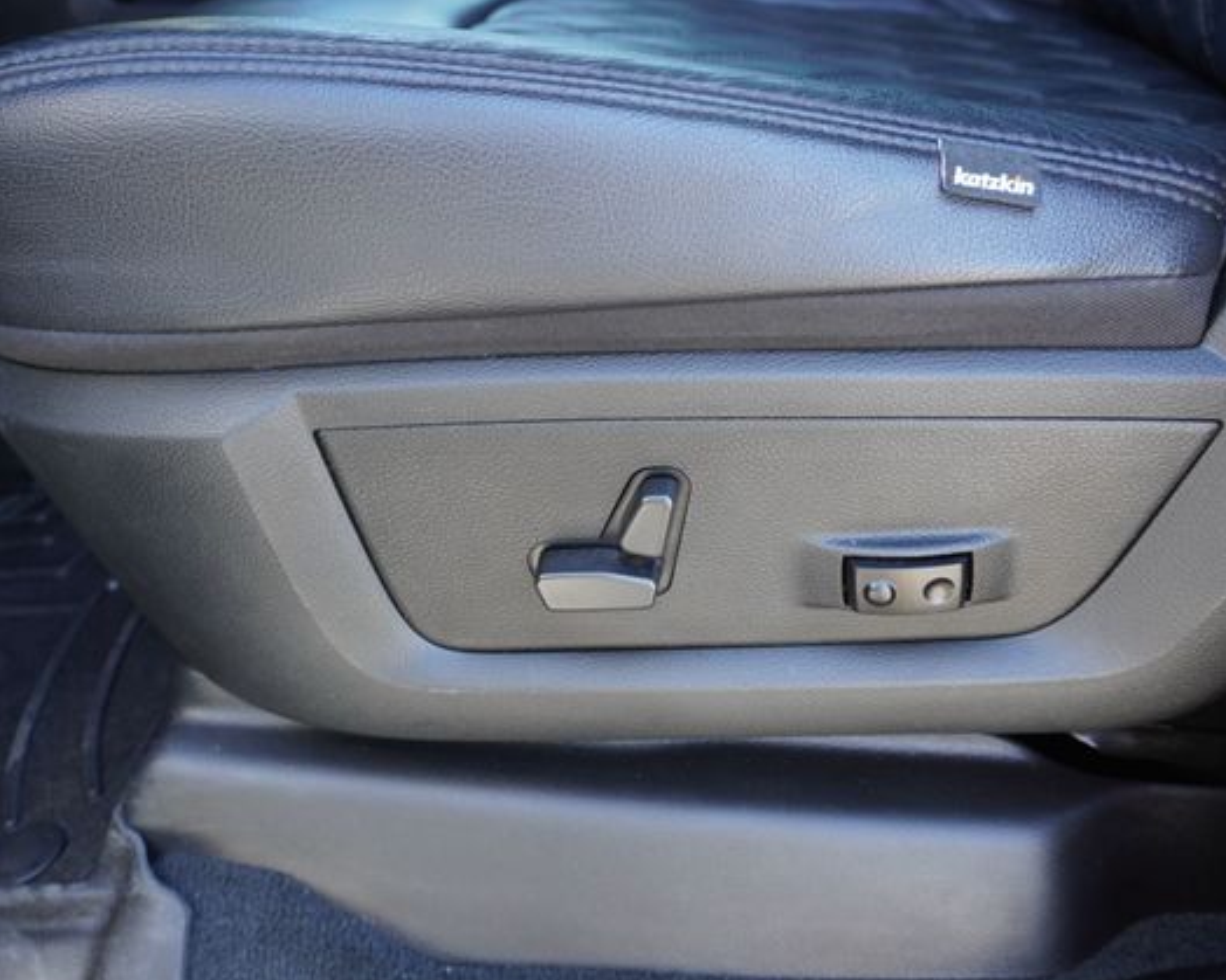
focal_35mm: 31
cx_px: 671
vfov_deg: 47.1
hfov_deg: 57.1
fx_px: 1125
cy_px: 496
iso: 400
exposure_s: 1/60
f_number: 4
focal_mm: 18
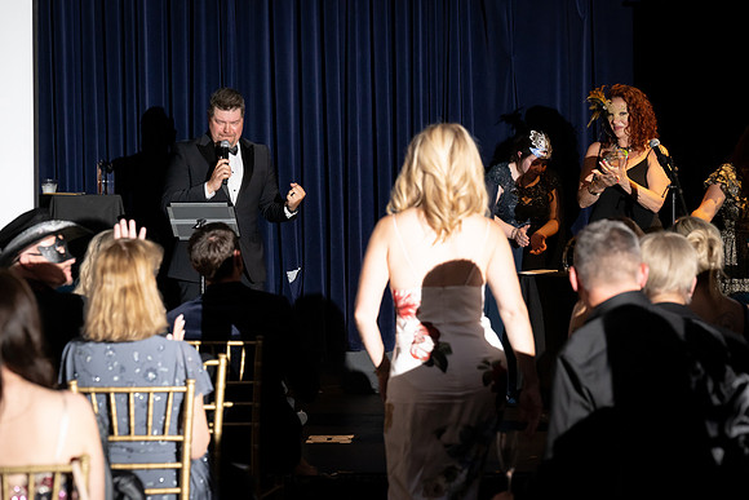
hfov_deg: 19.8
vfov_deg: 13.3
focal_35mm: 103
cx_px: 374
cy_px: 250
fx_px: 2143
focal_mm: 103
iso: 2500
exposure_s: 1/200
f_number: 5
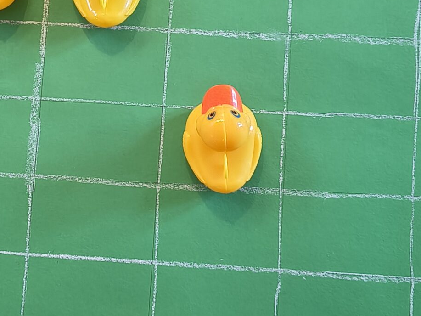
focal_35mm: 67
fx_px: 815
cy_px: 97
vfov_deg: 21.8
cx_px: 144
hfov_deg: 28.8
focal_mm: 5.56
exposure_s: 1/50
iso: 590
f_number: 1.8
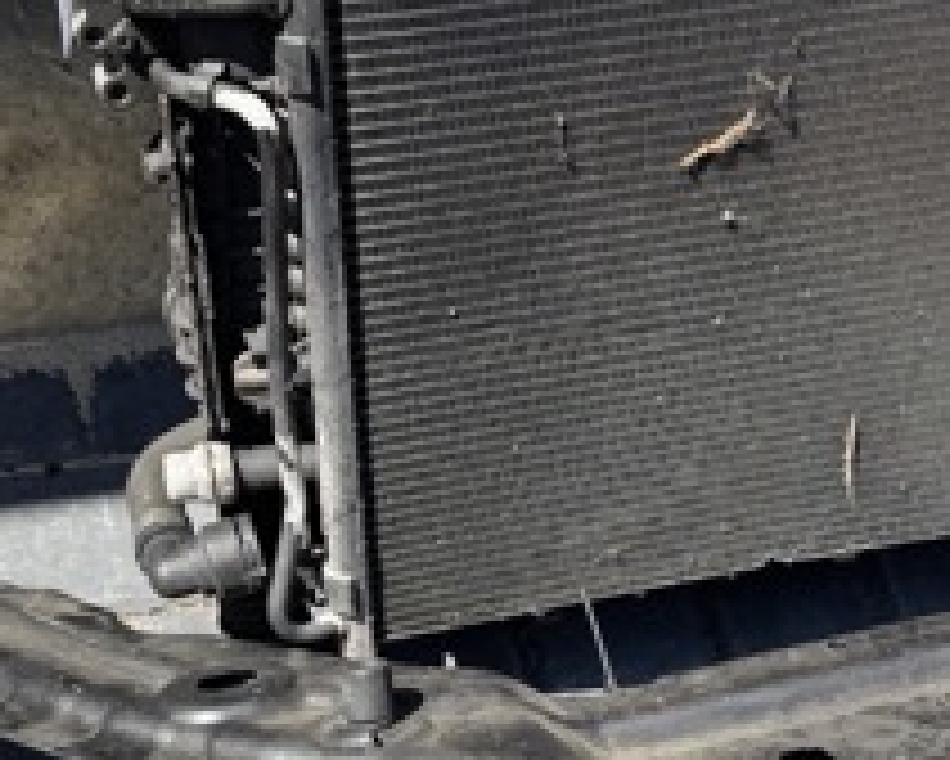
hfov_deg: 26.7
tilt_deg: -56.6
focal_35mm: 71
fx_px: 1997
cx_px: 531
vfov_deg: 20.8
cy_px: 773
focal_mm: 6.76
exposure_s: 1/2041
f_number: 1.78
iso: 80
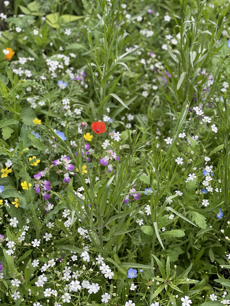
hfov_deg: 22.9
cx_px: 115
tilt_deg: -51.7
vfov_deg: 30.3
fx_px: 567
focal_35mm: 64
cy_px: 153
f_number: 2.2
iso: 25
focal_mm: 7.5
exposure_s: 1/121
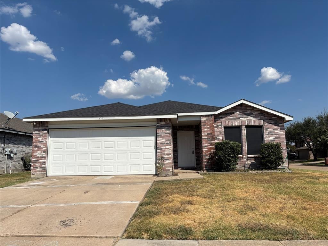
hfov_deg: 67.3
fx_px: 246
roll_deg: +0.5
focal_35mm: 26
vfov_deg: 53.1
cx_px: 164
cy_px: 123
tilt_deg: +7.3
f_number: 1.6
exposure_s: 1/5618
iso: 50
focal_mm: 5.96
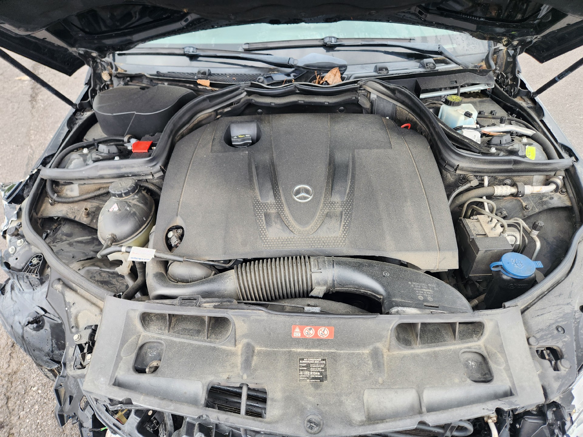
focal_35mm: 23
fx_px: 387
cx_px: 292
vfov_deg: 58.9
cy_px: 218
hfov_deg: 73.9
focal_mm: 5.4
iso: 64
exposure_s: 1/182
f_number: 1.8
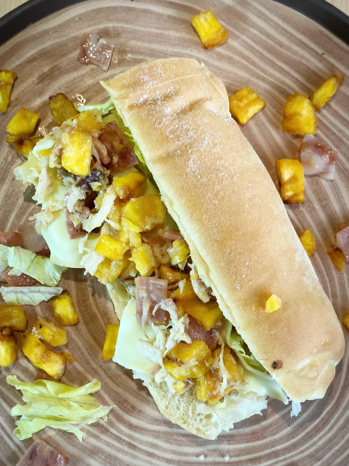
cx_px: 174
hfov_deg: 19.6
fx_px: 1008
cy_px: 233
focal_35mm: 75
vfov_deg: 26.0
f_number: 1.25
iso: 1000
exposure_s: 1/60
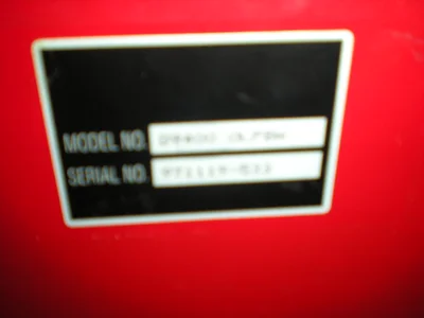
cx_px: 212
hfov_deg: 49.0
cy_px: 159
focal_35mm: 38
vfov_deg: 37.7
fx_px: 465
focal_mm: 6.3
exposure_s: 1/60
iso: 64
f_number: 3.1
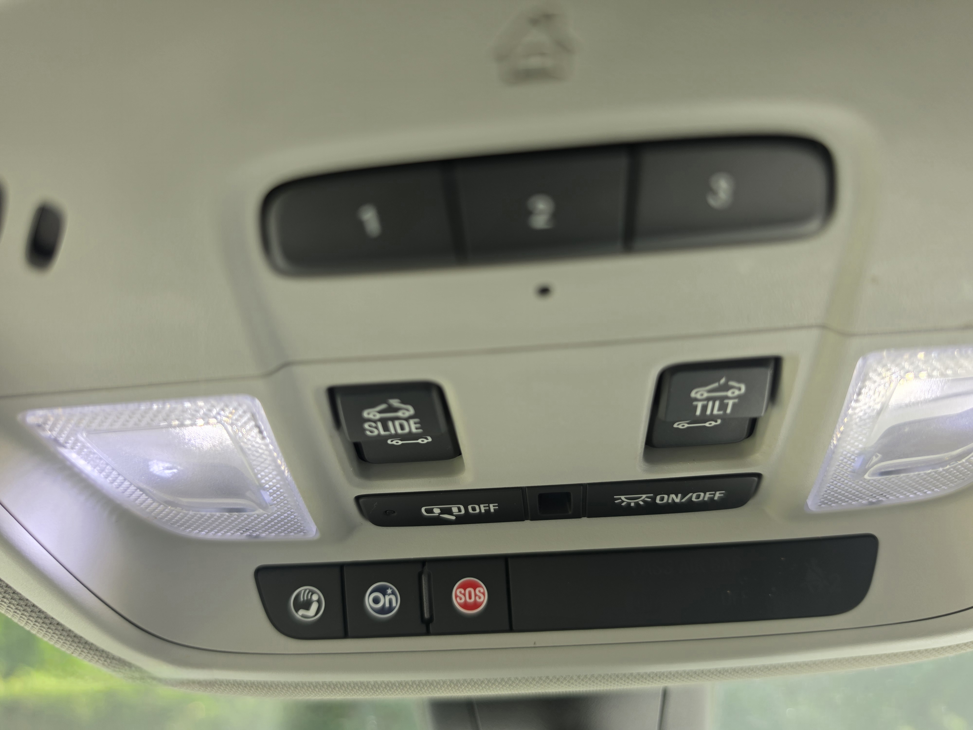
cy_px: 365
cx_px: 486
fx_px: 646
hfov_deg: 73.9
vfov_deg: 58.9
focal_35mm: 23
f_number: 1.4
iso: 32
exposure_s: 1/182
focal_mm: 6.5
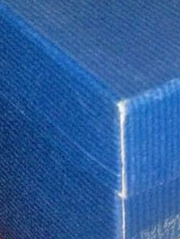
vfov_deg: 12.9
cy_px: -77
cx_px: 106
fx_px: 1026
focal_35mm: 148
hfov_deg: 10.0
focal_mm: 6.5
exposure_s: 1/30
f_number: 3.1
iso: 160
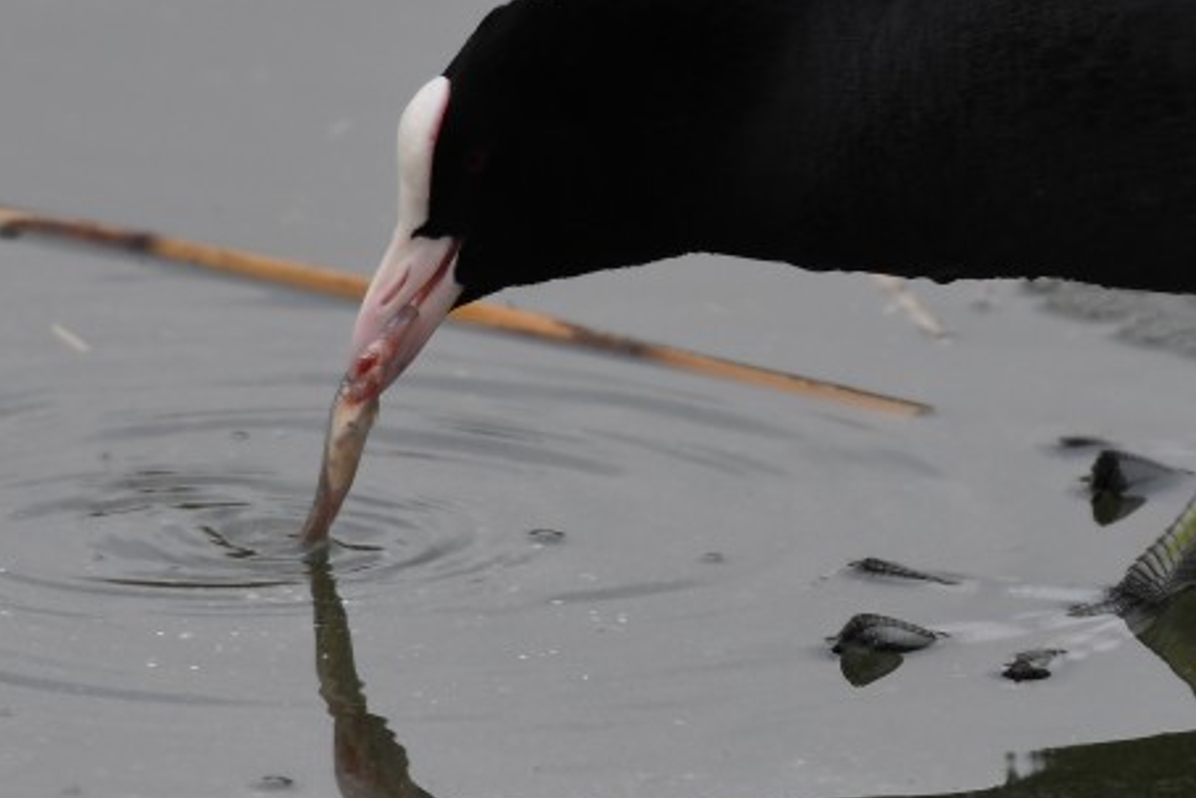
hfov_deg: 1.6
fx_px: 43765
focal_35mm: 1317
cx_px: 980
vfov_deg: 1.0
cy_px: 24
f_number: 5.6
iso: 500
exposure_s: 1/800
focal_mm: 380
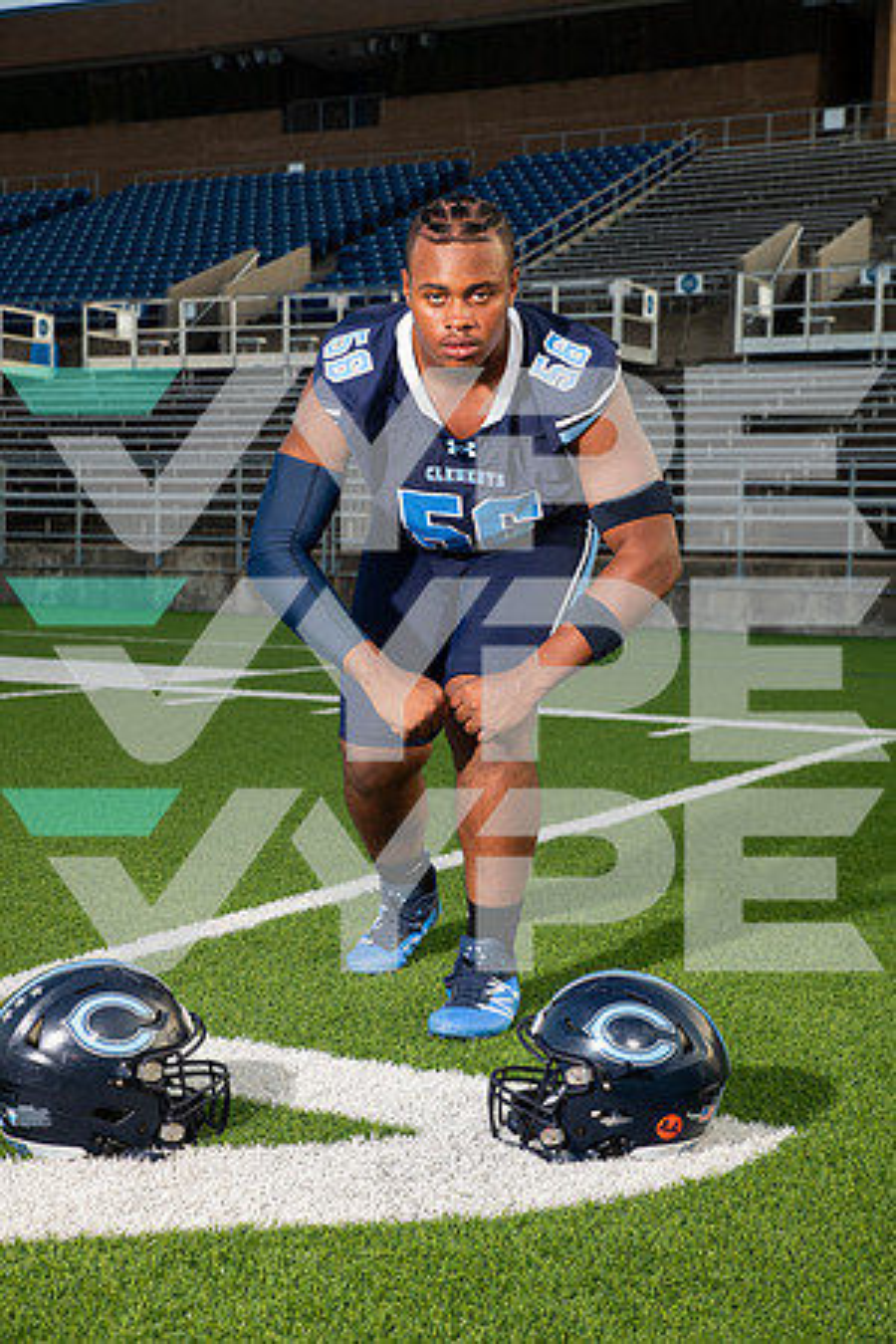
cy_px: 672
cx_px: 448
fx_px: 2053
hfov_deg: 24.6
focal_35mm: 55
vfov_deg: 36.2
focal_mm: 55
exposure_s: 1/320
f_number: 7.1
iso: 200
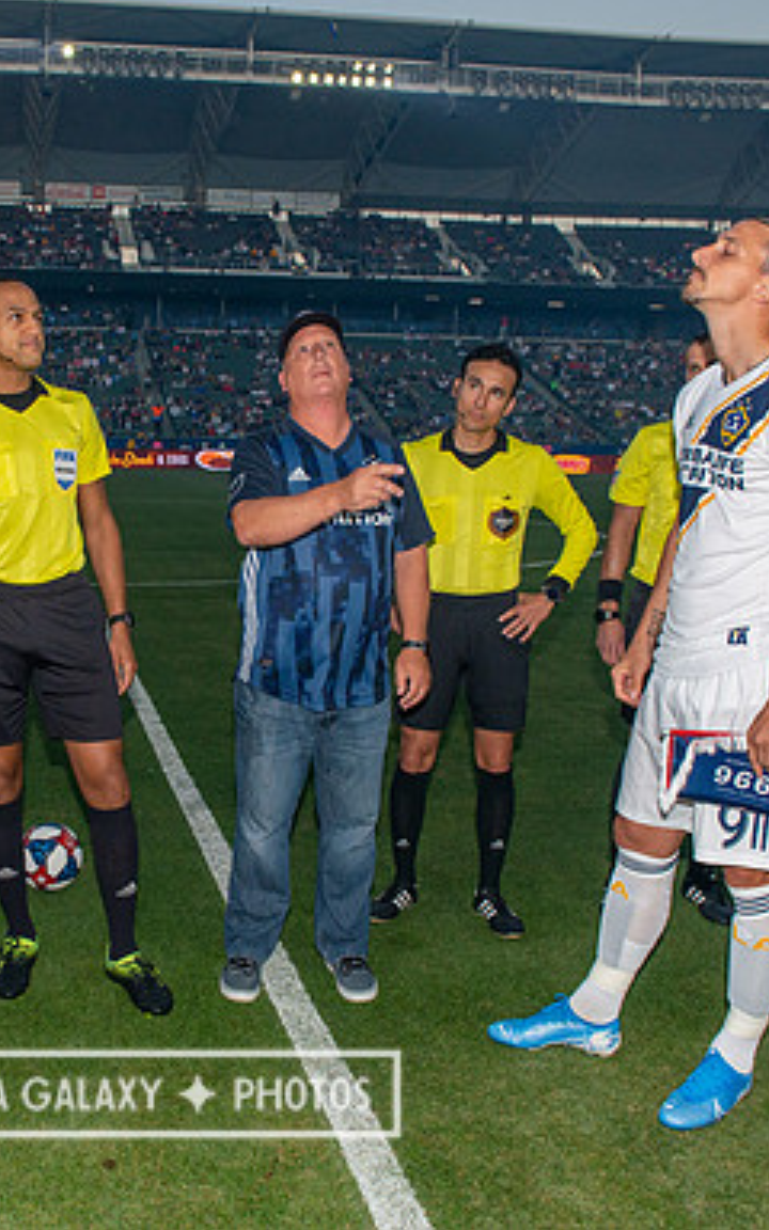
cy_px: 613
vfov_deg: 52.7
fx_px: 1241
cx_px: 173
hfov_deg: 33.6
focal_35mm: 37
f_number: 7.1
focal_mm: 24
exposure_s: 1/640
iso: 800
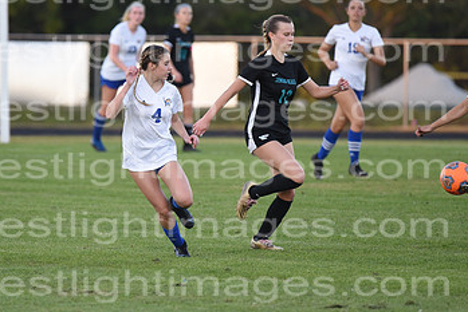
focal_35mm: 498
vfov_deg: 2.8
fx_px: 6476
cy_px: 140
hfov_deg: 4.1
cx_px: 145
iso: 1400
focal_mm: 300
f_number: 4
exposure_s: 1/800
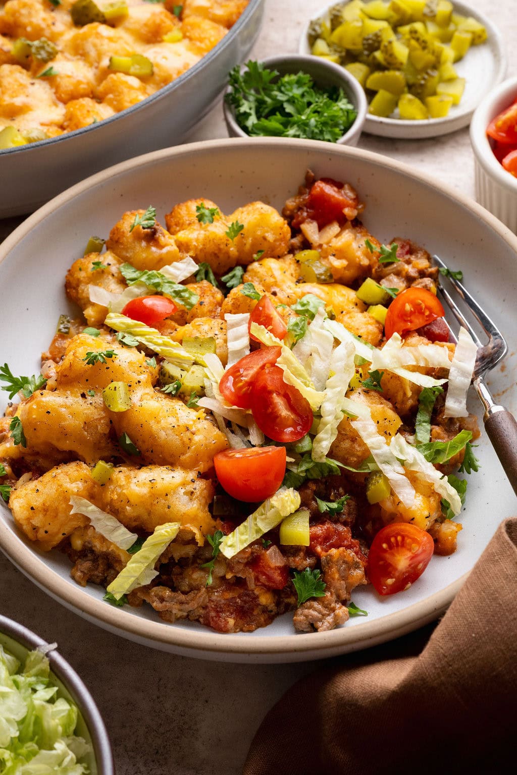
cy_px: 388
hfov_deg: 19.5
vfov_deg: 28.8
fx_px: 1508
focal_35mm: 70
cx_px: 258
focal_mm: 70
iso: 640
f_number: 13
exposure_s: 1/200
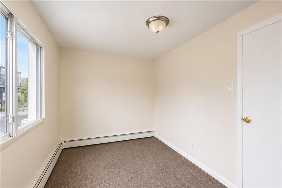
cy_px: 94
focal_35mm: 15
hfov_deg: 100.4
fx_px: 117
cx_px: 141
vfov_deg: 77.3
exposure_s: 1/200
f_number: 5
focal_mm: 10
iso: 2000
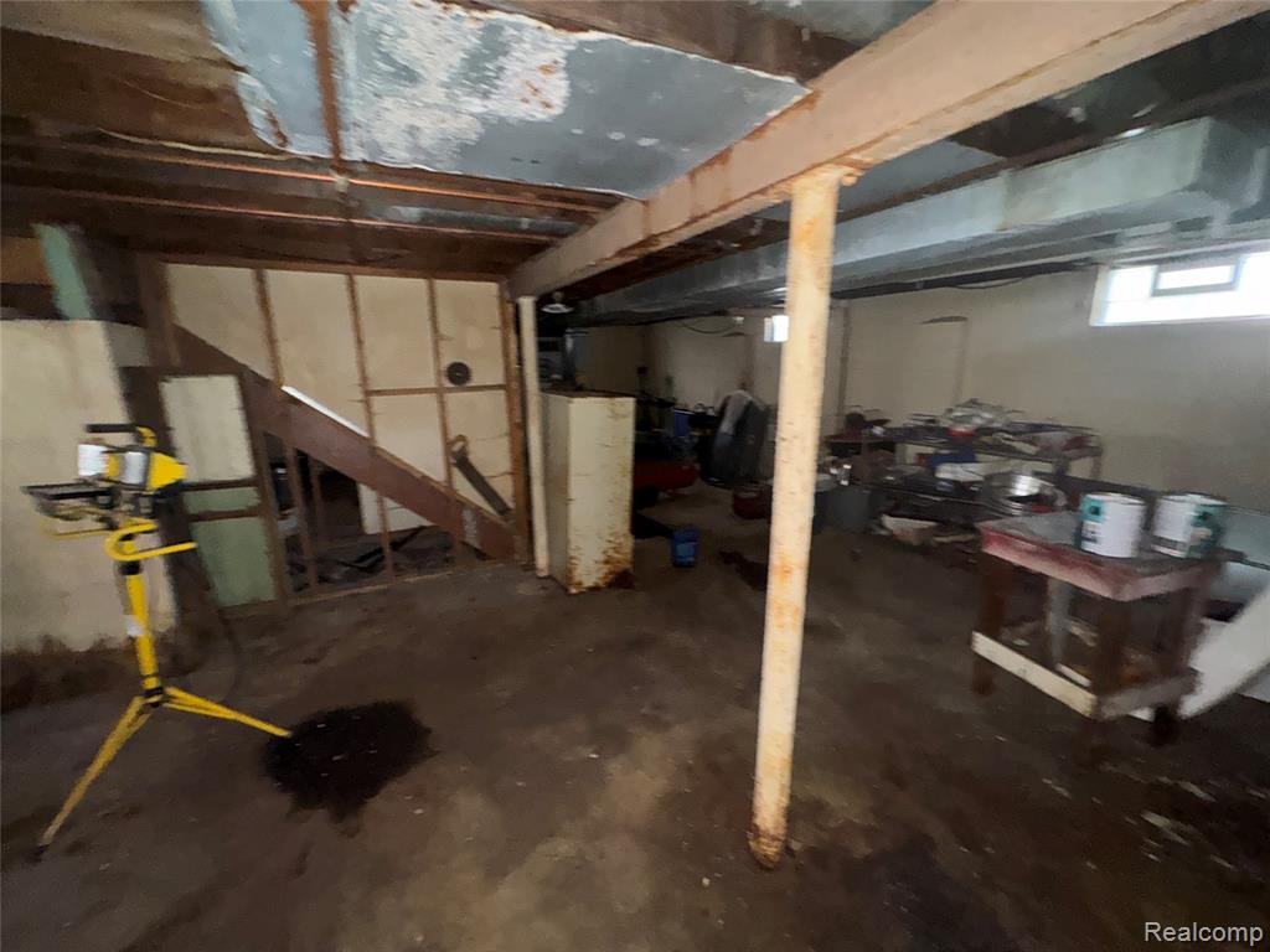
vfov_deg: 85.7
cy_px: 476
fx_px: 514
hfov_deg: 102.1
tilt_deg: -12.6
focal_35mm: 14
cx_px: 635
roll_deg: +0.6
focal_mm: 2.22
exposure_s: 1/16
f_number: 2.2
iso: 800
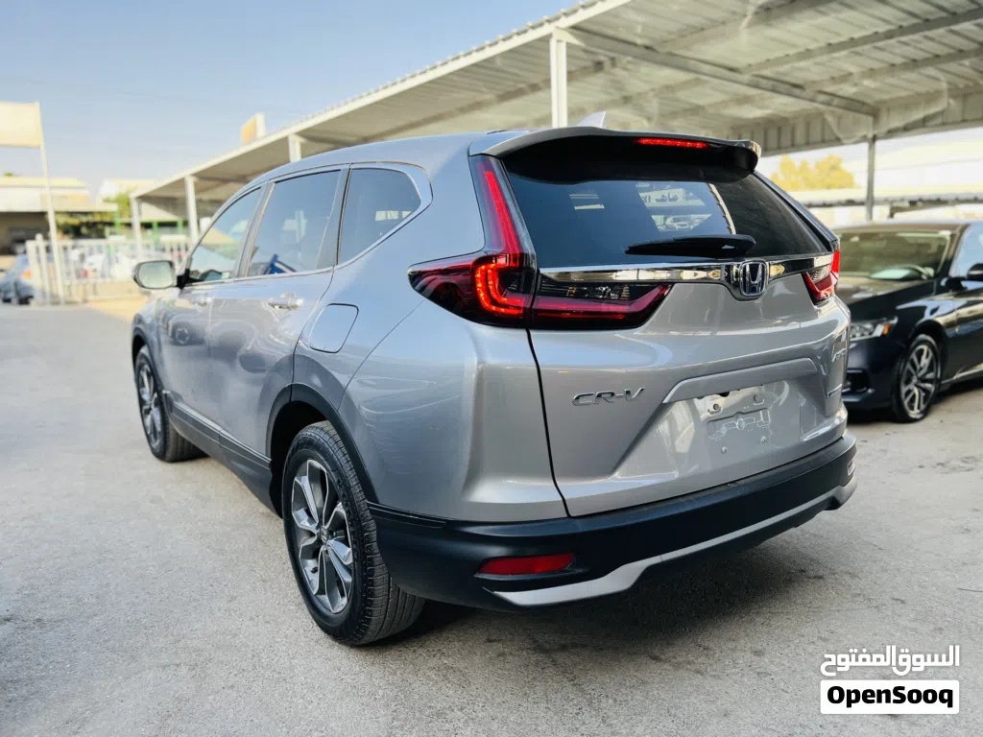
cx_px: 492
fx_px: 738
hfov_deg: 67.3
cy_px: 368
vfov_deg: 53.1
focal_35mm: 26
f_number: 1.5
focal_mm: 5.7
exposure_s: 1/728
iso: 50
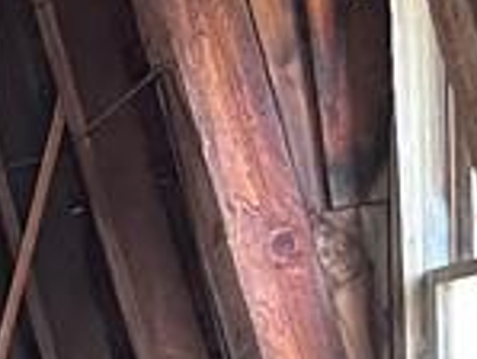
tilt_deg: -2.9
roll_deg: +1.3
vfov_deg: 8.0
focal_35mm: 179
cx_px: -1088
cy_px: 680
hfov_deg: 8.6
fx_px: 2469
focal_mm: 5.1
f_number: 1.6
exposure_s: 1/60
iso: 200
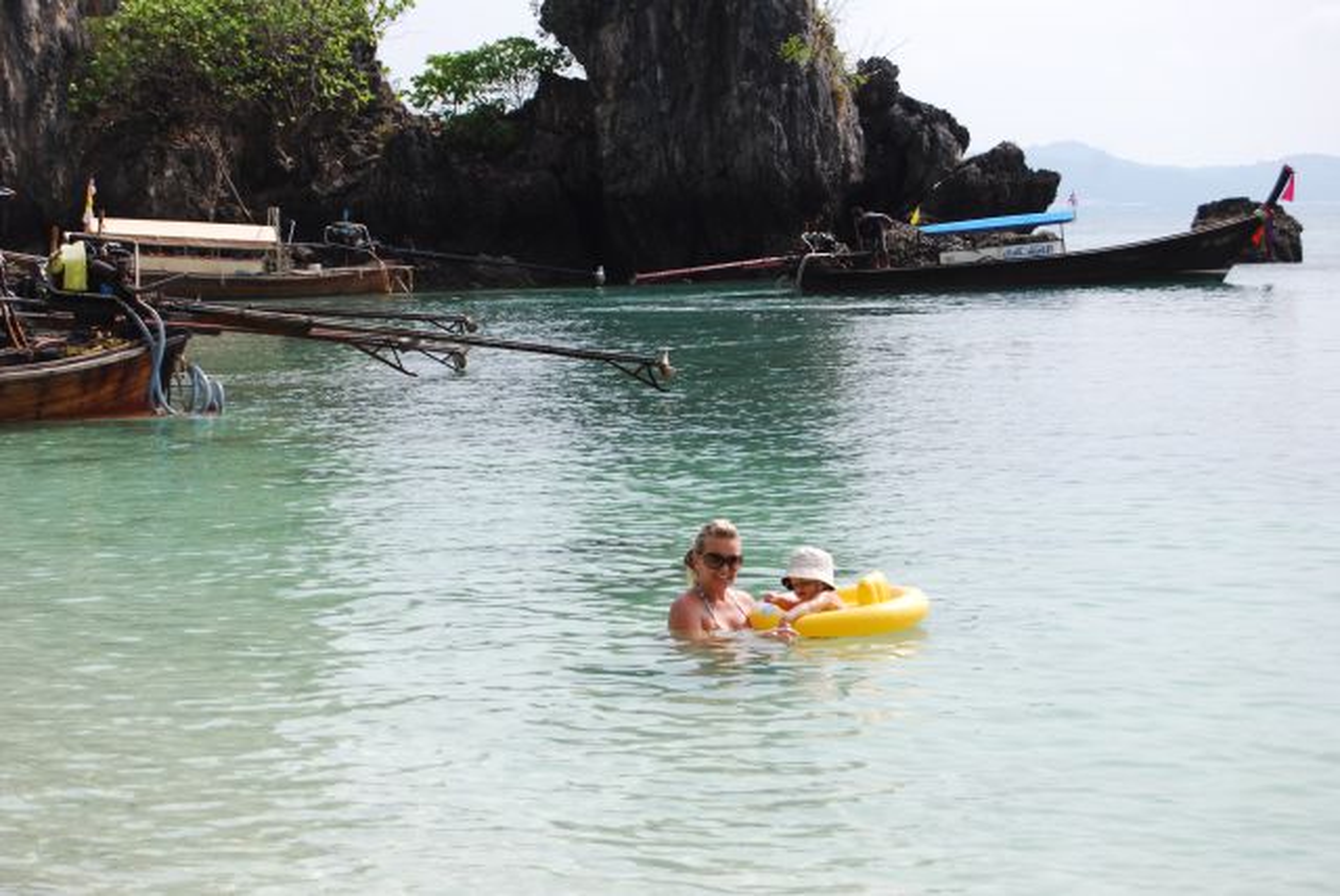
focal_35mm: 82
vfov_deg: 16.6
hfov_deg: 24.6
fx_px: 3074
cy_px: 448
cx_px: 670
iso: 100
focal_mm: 55
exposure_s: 1/250
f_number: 8
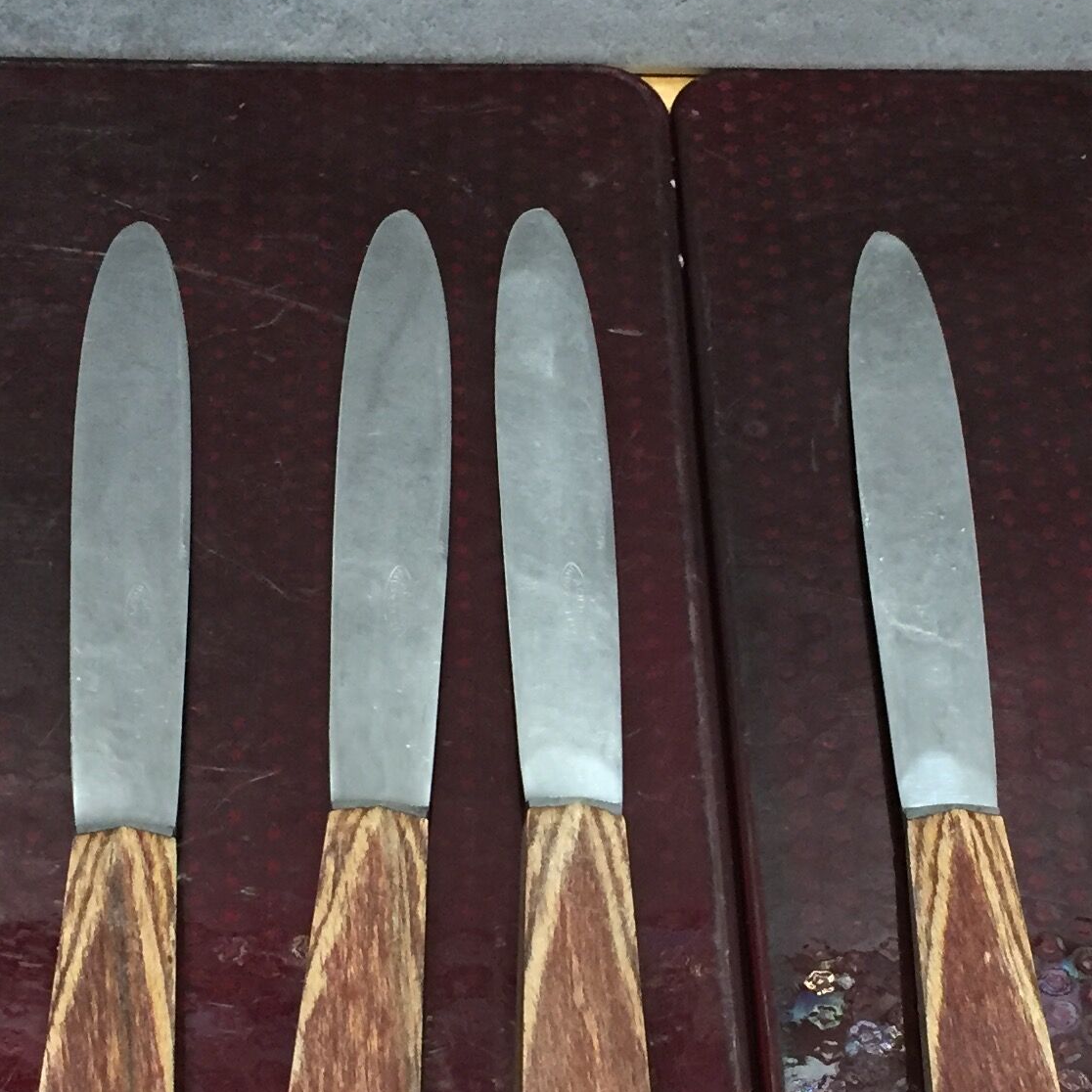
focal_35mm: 75
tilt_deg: -53.7
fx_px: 2677
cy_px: 792
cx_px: 718
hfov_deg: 23.0
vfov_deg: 22.9
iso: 250
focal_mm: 4.15
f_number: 2.2
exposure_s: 1/33
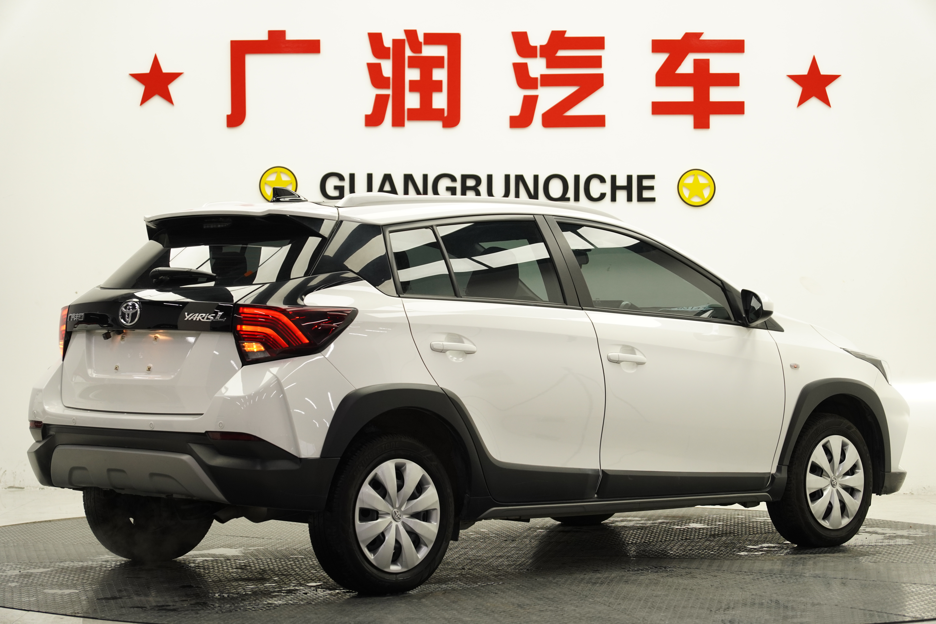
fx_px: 2223
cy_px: 312
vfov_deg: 16.0
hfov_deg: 23.8
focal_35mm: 86
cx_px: 468
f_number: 2.8
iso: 640
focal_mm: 57
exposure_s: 1/400
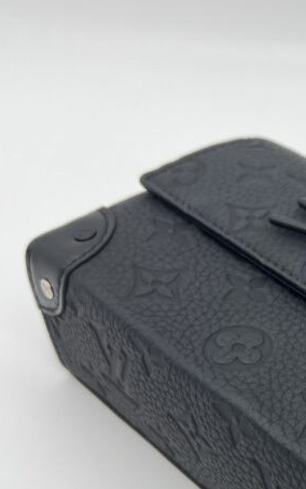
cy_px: 356
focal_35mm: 62
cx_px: 375
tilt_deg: -43.5
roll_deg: -0.3
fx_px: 828
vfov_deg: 32.5
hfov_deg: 19.6
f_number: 1.5
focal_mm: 5.7
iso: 32
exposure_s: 1/136
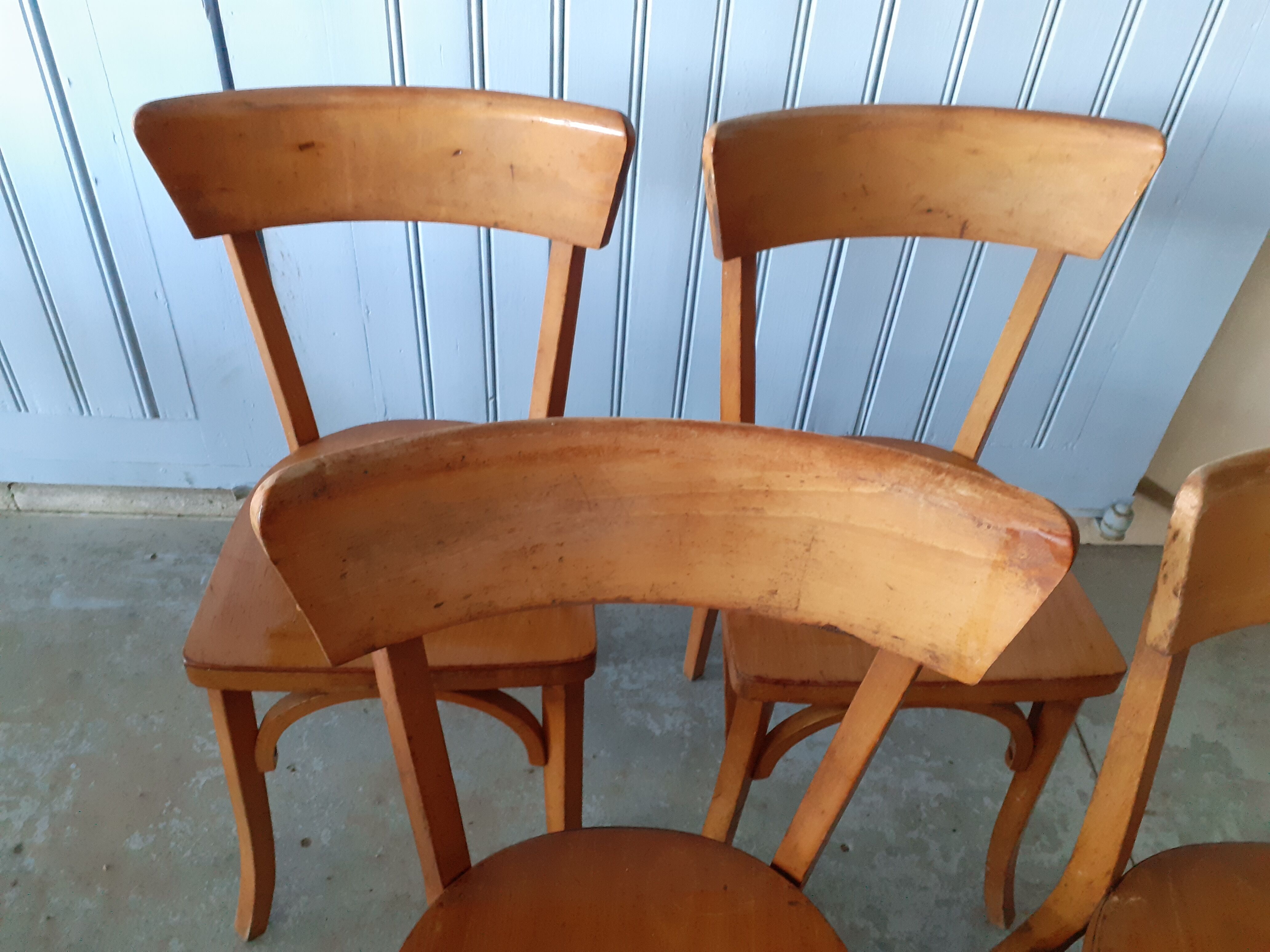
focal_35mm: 27
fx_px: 991
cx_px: 635
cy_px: 476
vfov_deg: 51.4
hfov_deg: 65.3
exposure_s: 1/50
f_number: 1.9
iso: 250
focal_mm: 3.6
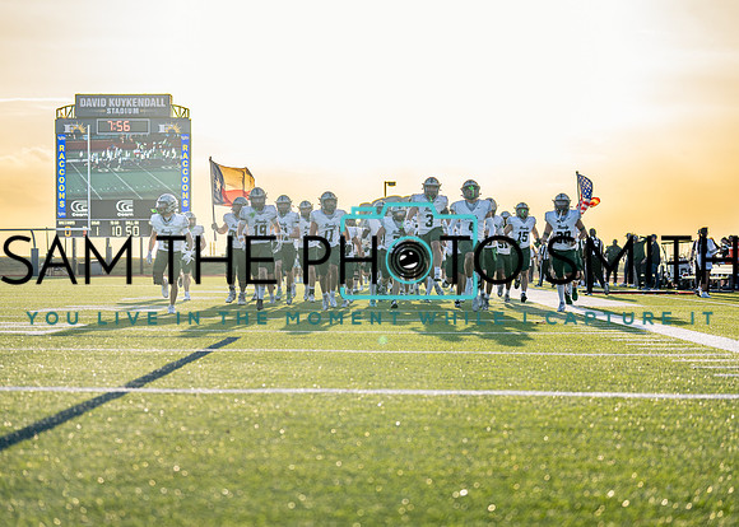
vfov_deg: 16.9
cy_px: 247
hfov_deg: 23.5
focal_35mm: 85
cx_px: 396
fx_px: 1774
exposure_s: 1/4000
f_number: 2.8
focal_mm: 70
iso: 320
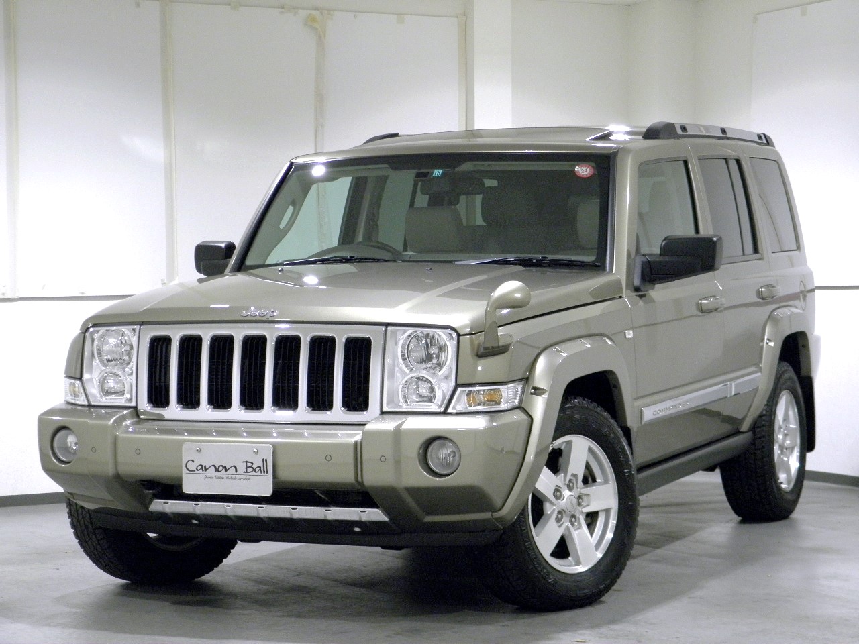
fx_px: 1985
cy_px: 322
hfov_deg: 24.4
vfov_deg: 18.4
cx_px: 430
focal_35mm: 80
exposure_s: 1/8
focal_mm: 14.3
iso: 250
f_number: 4.4
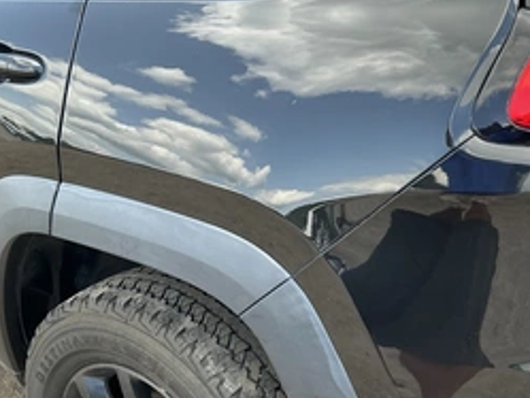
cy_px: 223
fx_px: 689
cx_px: 285
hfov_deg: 42.0
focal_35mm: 45
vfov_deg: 32.2
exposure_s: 1/172
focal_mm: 3
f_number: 1.8
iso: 32
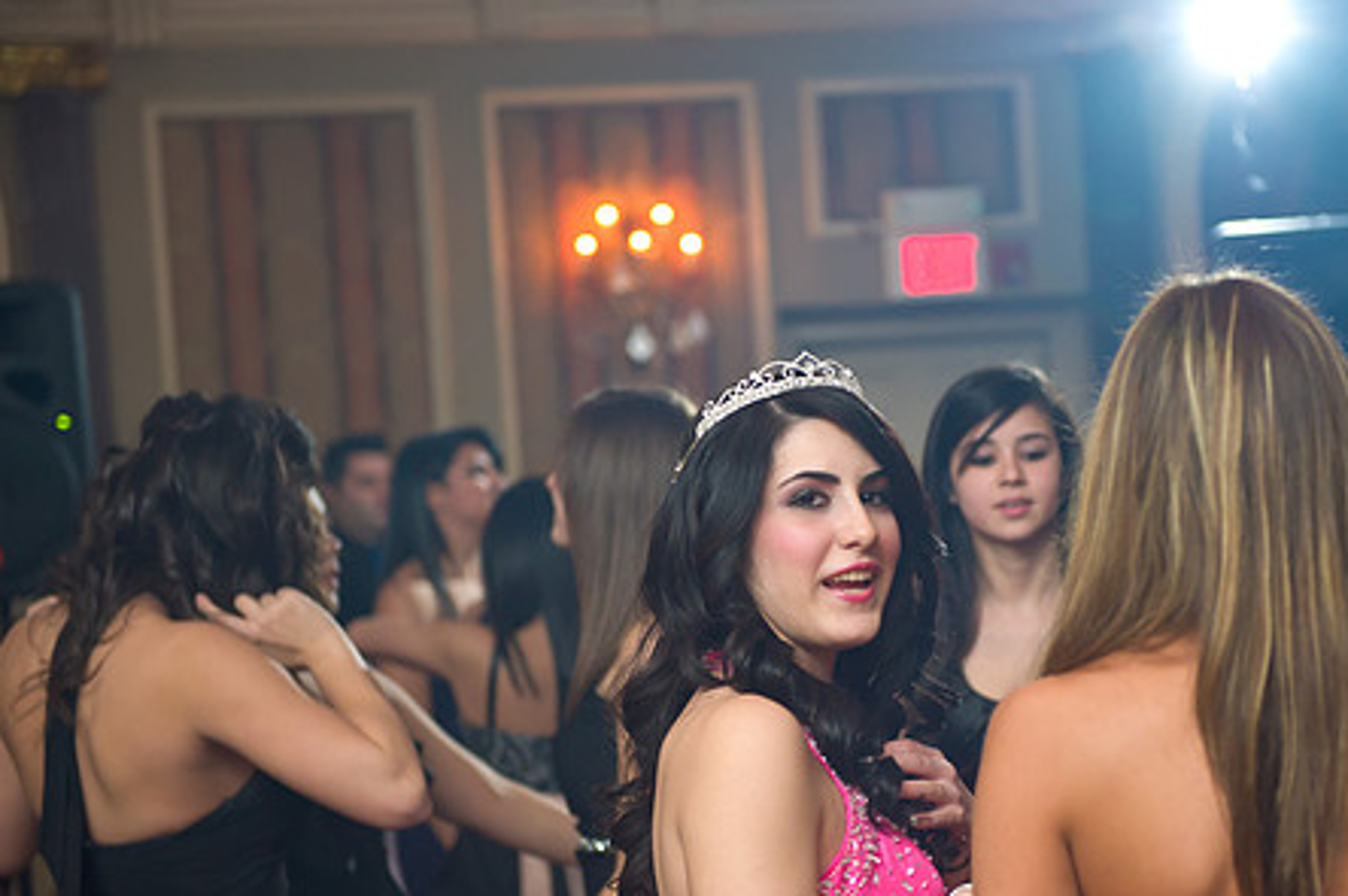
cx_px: 874
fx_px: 3030
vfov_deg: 16.8
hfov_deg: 25.0
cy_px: 562
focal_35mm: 81
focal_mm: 62
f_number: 3.2
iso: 1600
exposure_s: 1/100
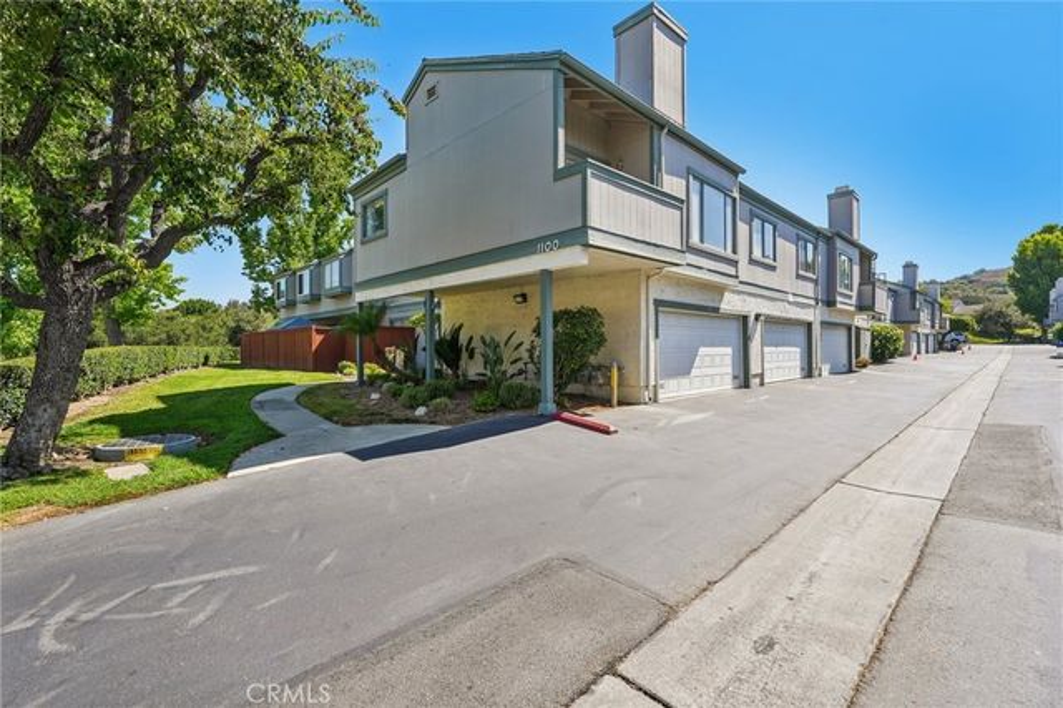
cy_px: 354
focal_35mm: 16
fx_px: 472
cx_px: 532
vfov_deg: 73.7
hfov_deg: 96.8
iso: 100
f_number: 8
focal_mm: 16
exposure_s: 1/125
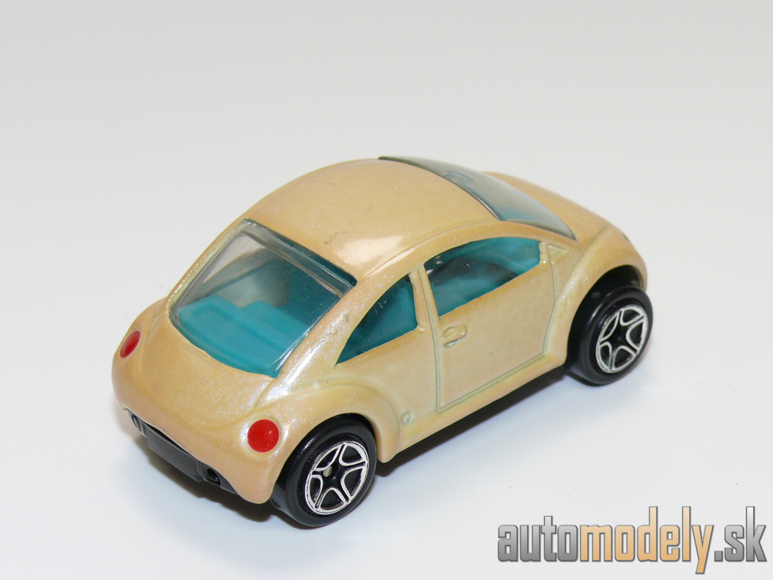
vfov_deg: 15.9
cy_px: 290
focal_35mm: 93
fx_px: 2077
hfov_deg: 21.1
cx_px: 386
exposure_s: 1/30
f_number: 4
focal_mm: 12.7
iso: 100
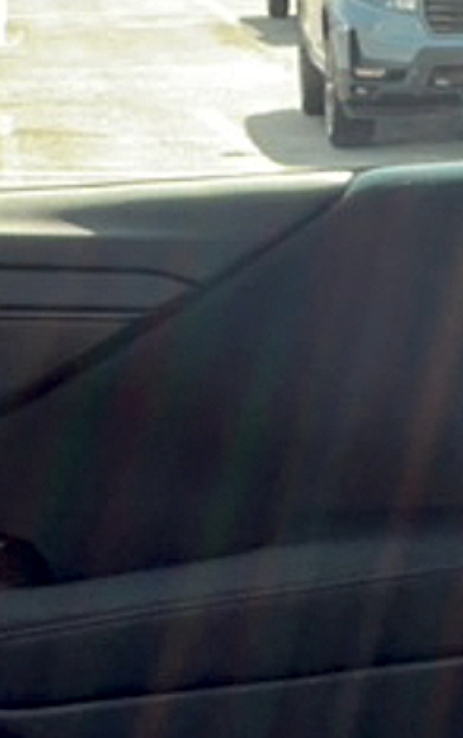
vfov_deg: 15.7
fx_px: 2620
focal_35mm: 130
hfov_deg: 10.1
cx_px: 283
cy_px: 744
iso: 32
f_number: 1.8
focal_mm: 3
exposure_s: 1/165
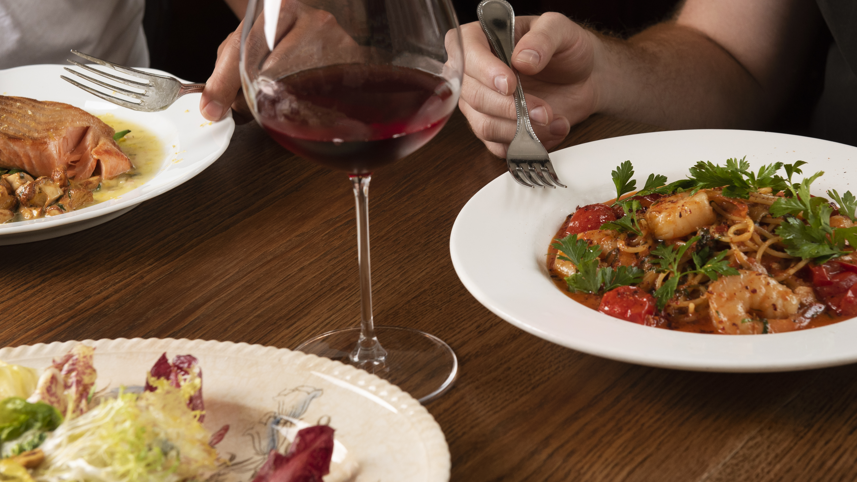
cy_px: 158
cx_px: 510
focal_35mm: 89
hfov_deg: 23.9
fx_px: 2022
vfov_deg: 13.6
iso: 400
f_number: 8
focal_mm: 62
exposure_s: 1/200
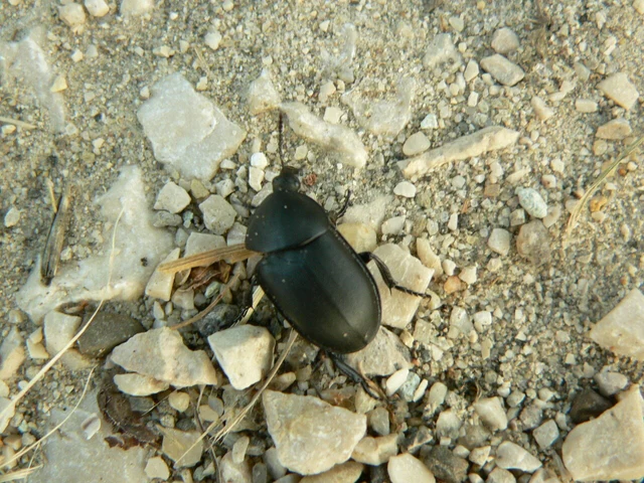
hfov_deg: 31.7
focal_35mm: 61
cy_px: 242
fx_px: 1135
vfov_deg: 24.0
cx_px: 322
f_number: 2.8
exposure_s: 1/60
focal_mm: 10.2
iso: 200
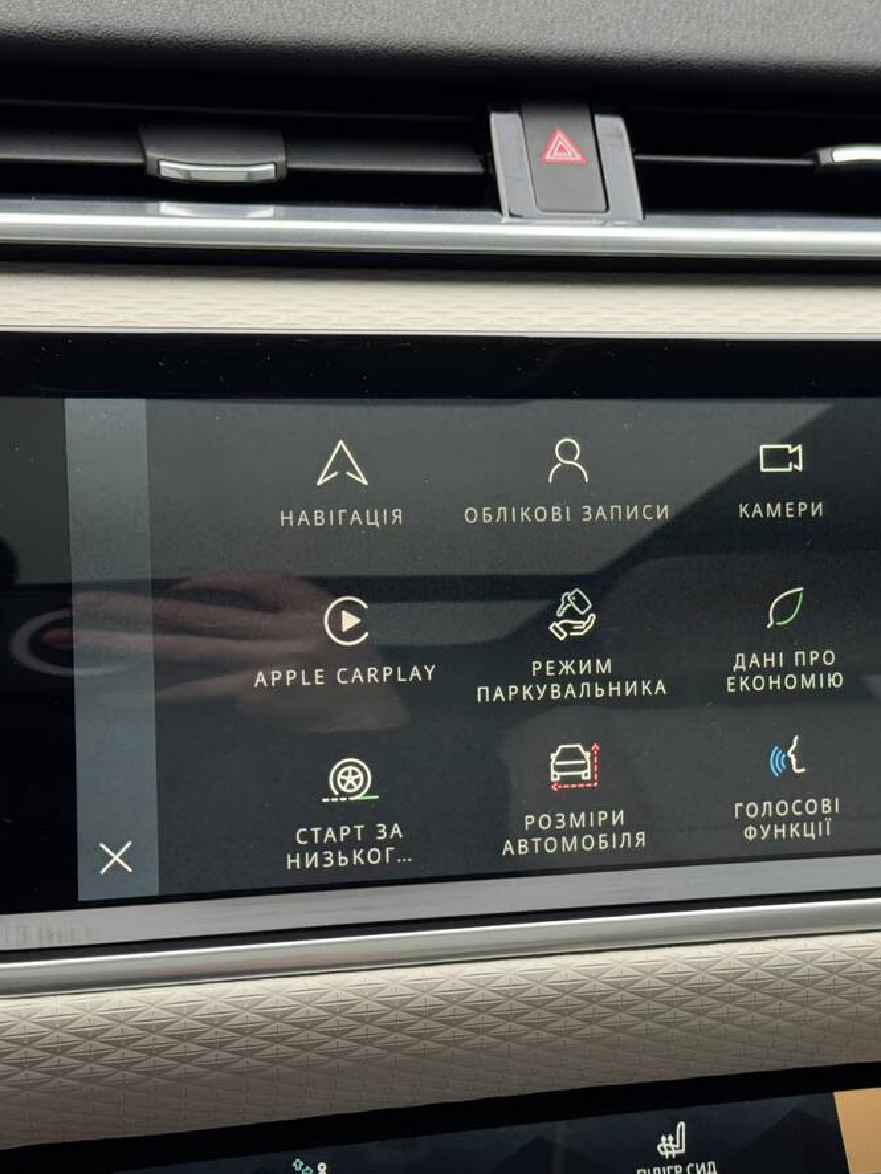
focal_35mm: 65
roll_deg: -5.7
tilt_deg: -25.2
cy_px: 592
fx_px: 2205
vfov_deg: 29.8
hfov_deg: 22.4
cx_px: 644
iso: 100
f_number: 1.78
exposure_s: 1/72
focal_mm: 6.76
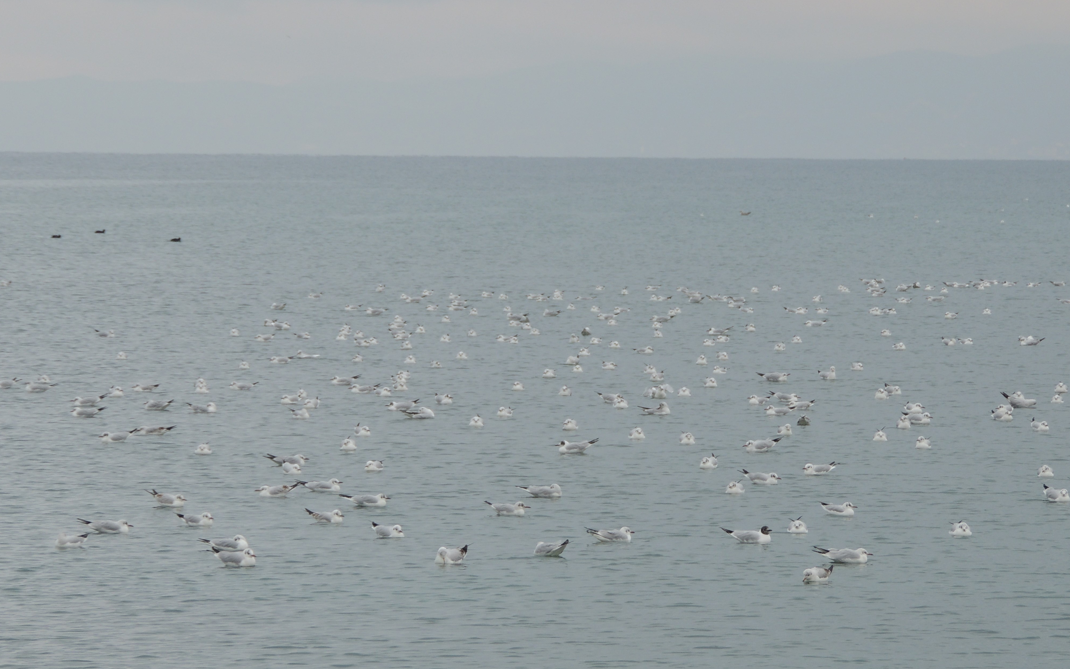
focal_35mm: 239
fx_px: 6969
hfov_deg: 8.8
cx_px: 588
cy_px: 348
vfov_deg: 5.5
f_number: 4.6
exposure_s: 1/160
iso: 100
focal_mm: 35.6
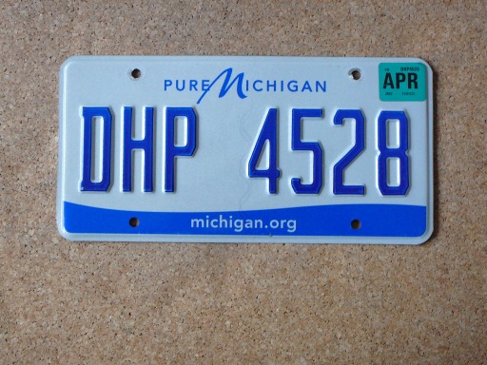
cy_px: 182
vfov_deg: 32.2
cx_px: 244
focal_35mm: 45
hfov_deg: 42.1
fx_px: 633
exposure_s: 1/20
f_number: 3.2
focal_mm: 6.7
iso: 200
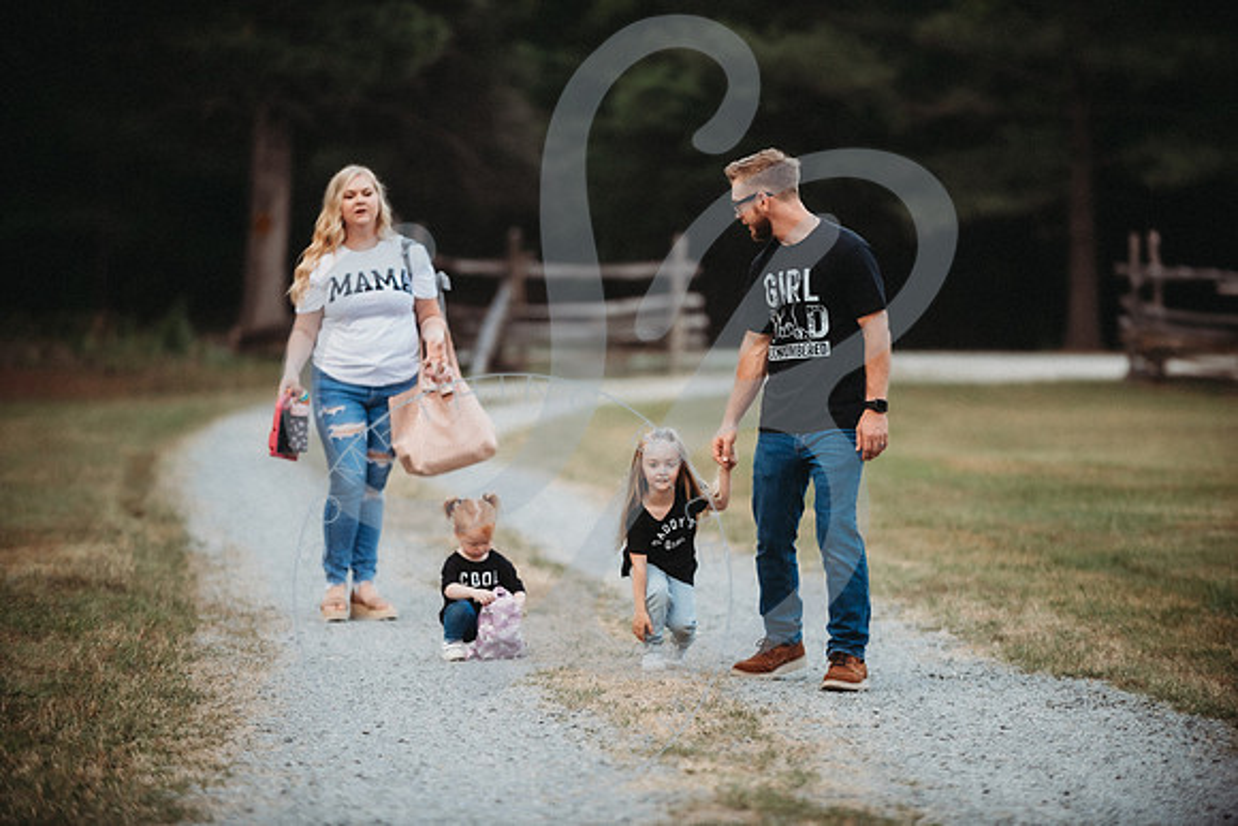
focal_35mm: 200
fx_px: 6891
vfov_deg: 6.9
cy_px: 413
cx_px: 619
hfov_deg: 10.3
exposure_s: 1/250
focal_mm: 200
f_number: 2.8
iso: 1000
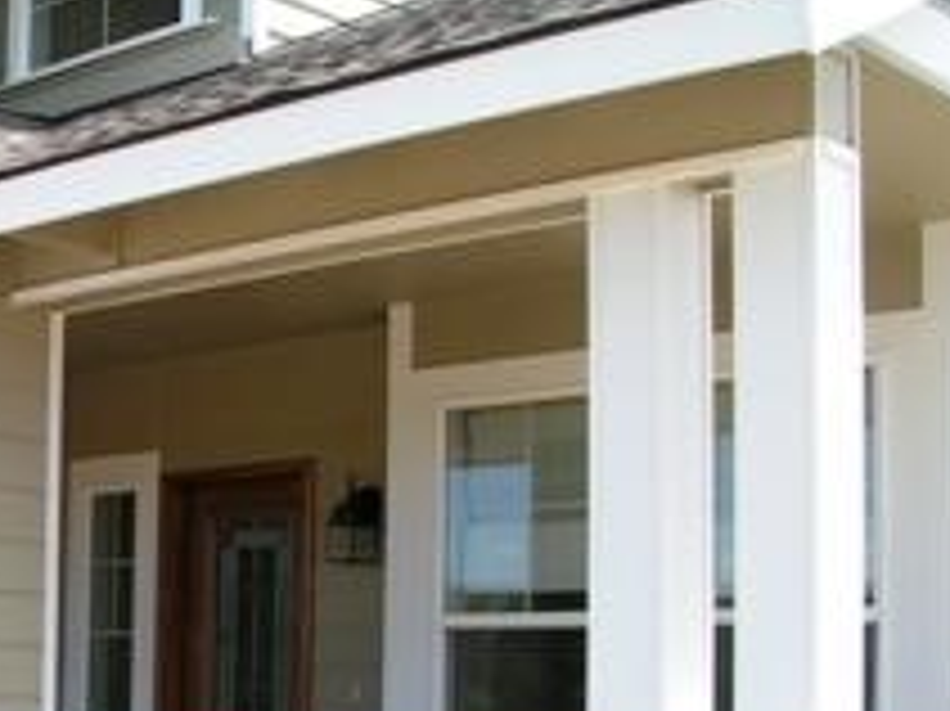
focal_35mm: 72
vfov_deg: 20.2
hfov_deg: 26.1
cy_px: 580
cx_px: 72
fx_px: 1975
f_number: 5.6
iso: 50
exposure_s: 1/160
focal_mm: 5.8
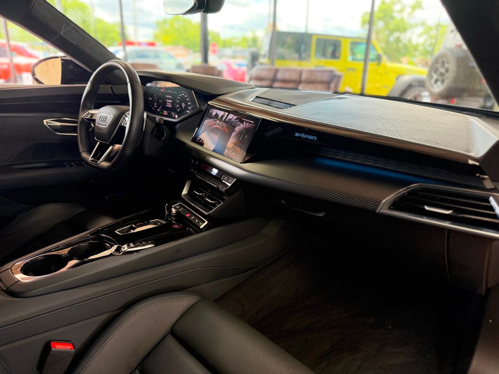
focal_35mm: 24
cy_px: 187
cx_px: 250
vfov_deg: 56.8
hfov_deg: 71.6
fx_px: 346
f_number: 1.78
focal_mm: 6.76
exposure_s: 1/120
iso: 400
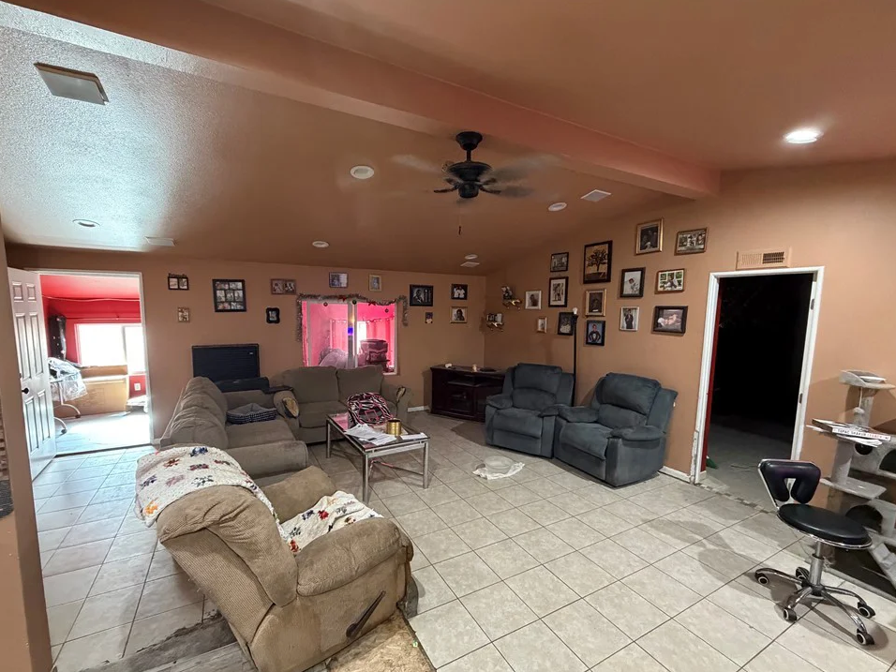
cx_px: 434
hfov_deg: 98.1
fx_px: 388
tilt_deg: -6.2
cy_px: 351
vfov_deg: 81.7
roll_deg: -0.1
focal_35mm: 15
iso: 640
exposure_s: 1/60
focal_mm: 2.22
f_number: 2.2
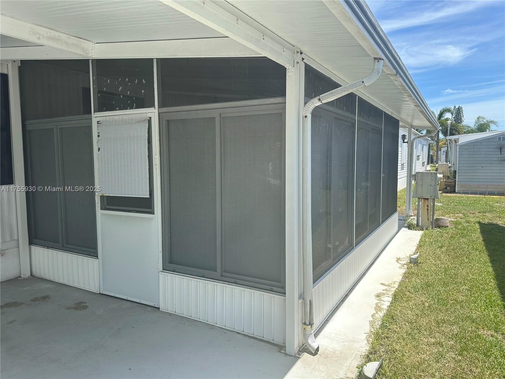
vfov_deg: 56.8
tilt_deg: -3.6
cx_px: 252
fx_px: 350
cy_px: 190
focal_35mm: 24
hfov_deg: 71.6
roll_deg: +1.1
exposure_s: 1/1517
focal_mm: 6.86
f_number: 1.78
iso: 80
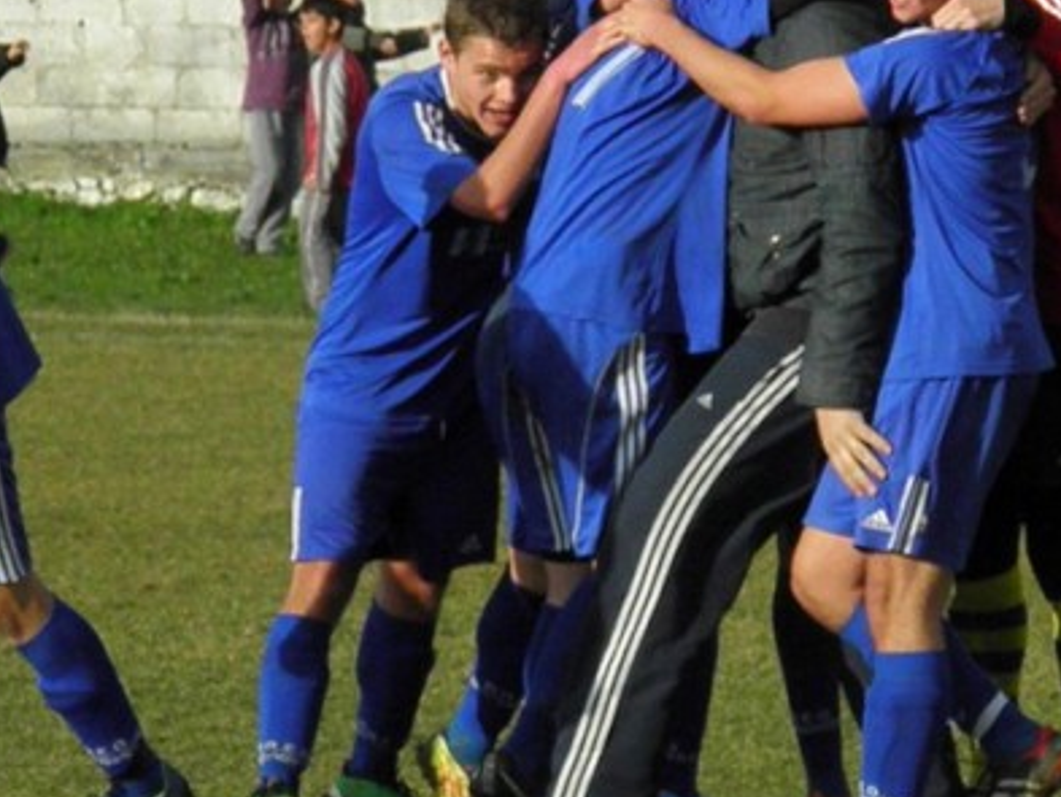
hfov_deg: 4.1
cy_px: 223
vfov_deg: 3.1
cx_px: 381
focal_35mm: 482
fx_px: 14778
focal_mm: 51.5
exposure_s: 1/1600
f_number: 6.8
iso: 500
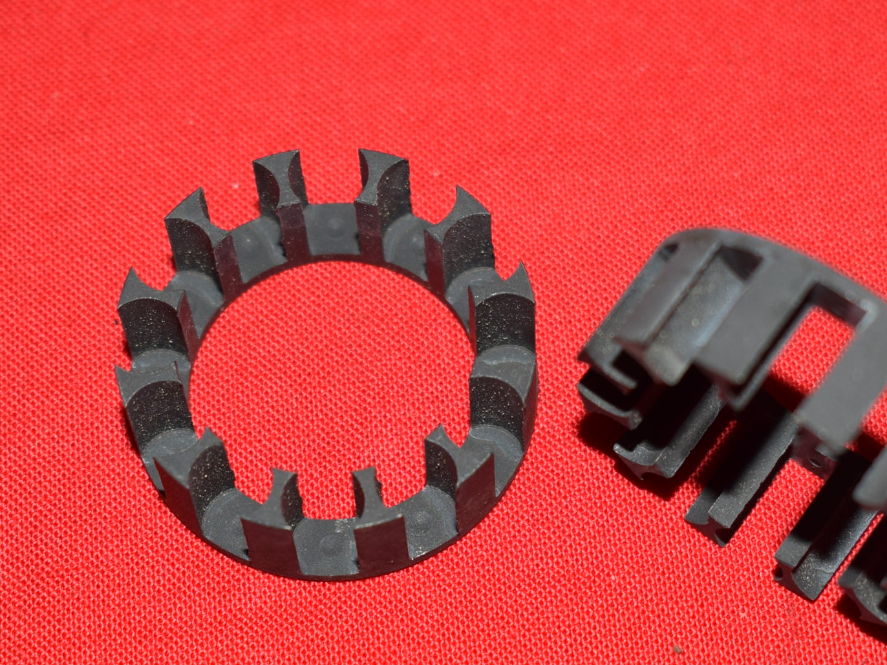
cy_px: 444
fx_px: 2742
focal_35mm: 107
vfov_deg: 13.8
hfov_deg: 18.4
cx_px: 487
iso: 125
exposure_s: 1/160
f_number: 5.6
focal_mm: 34
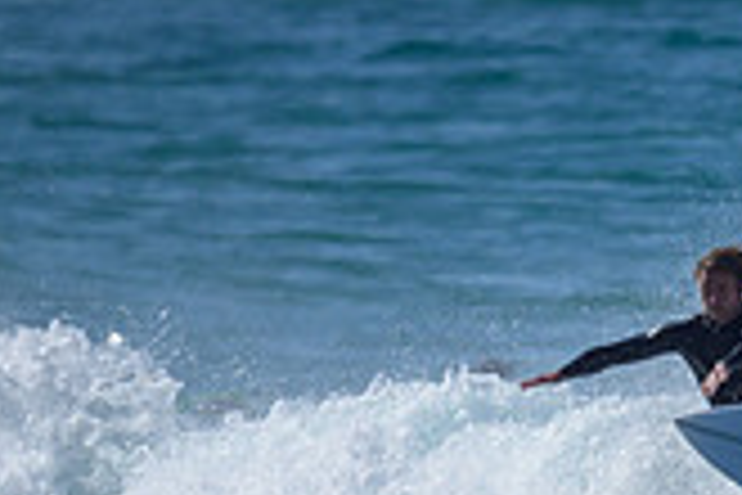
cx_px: 1286
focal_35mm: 3856
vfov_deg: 0.4
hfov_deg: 0.5
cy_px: 662
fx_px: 79470
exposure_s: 1/2000
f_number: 6.3
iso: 250
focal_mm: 800
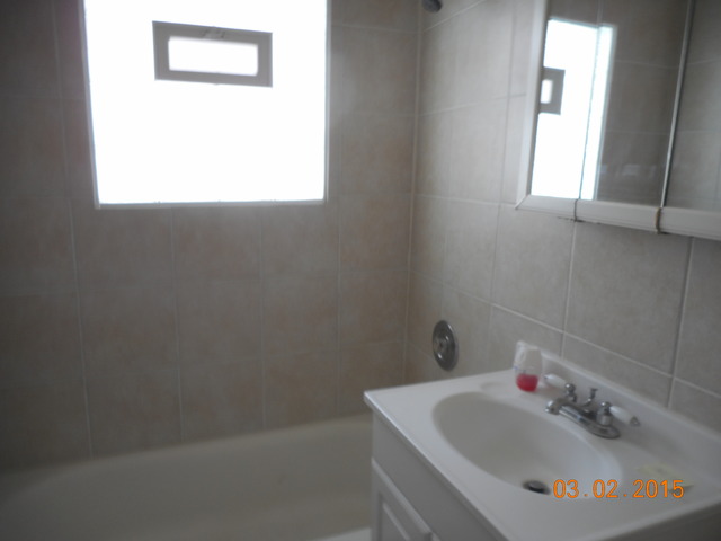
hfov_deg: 69.4
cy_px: 270
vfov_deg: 54.9
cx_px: 360
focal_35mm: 25
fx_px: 521
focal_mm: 4.5
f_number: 3.7
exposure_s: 1/30
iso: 80
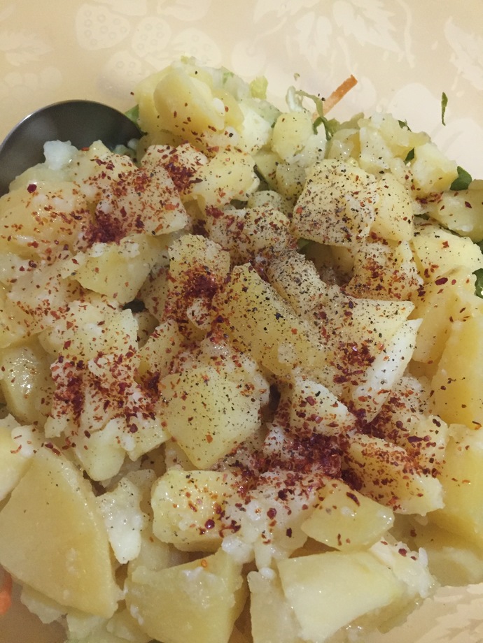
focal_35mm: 29
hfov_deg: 48.2
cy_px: 322
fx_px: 540
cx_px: 242
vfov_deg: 61.7
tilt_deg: -74.9
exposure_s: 1/17
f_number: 2.2
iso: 250
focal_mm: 4.15
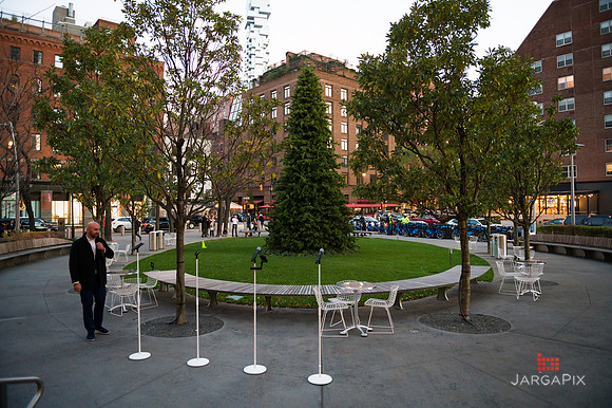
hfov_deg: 73.8
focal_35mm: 24
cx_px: 306
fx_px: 408
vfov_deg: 53.1
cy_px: 204
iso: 1600
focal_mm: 24
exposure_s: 1/200
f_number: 4
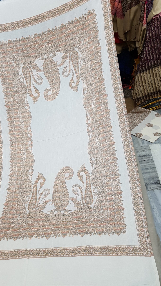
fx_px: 228
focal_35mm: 30
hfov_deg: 38.9
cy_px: 144
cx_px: 70
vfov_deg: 64.3
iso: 160
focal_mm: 4.2
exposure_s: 1/33
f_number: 1.7
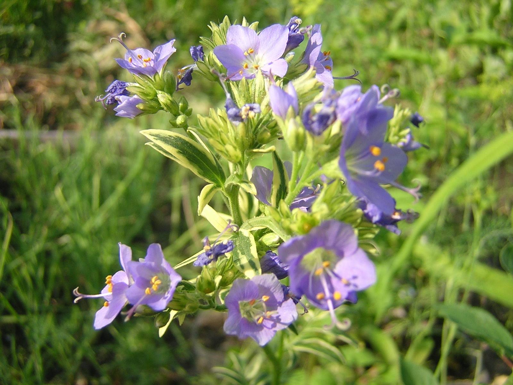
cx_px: 256
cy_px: 192
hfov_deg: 46.8
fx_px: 593
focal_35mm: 40
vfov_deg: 36.0
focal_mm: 5.2
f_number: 2.7
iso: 100
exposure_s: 1/394
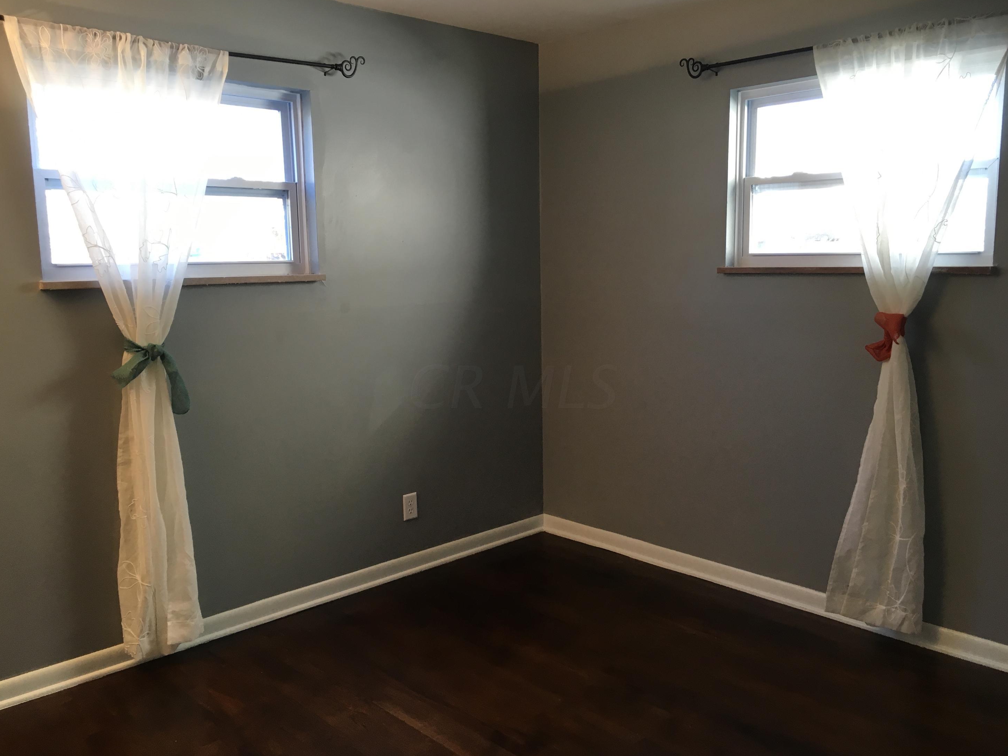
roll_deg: +1.1
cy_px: 387
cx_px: 514
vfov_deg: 46.8
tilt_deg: -6.9
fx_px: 874
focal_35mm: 30
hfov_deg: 60.0
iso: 50
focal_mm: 4.15
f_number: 2.2
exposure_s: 1/30
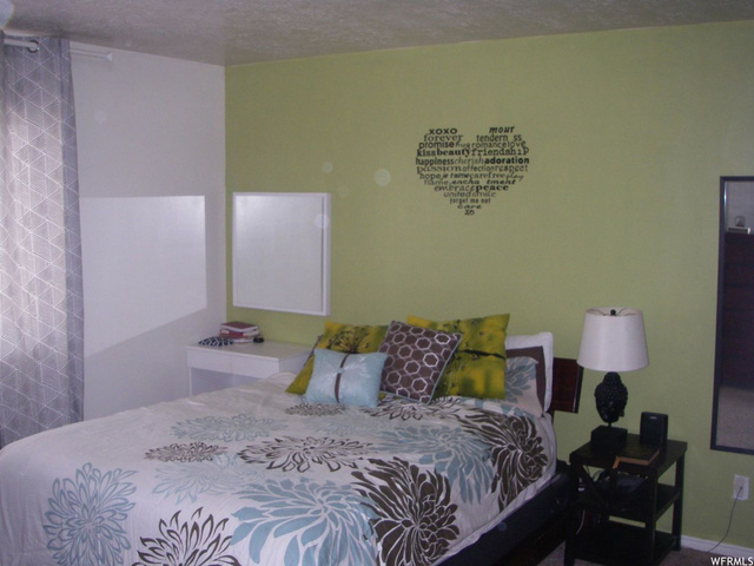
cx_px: 377
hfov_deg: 49.0
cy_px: 283
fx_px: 828
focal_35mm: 38
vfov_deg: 37.7
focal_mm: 6.3
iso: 200
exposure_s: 1/40
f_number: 3.3
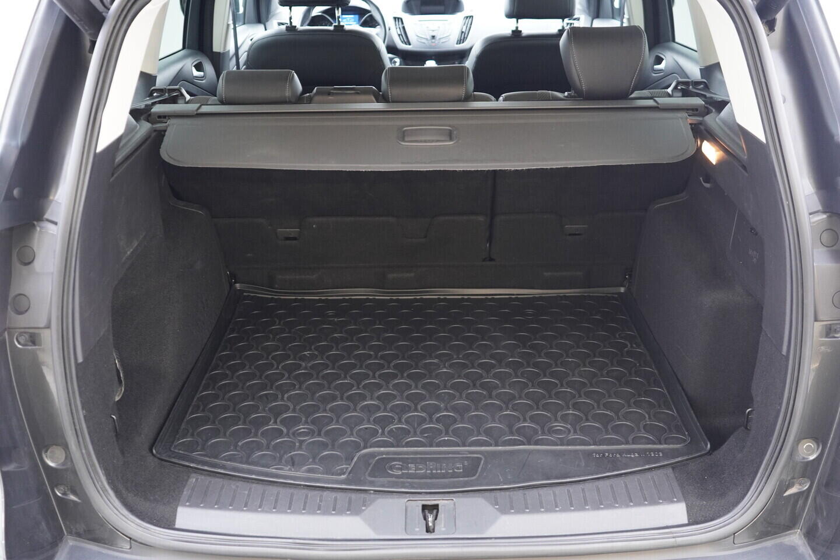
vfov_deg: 36.9
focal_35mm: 36
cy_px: 280
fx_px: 840
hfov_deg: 53.1
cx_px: 420
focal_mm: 24
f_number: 2.8
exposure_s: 1/40
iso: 1000
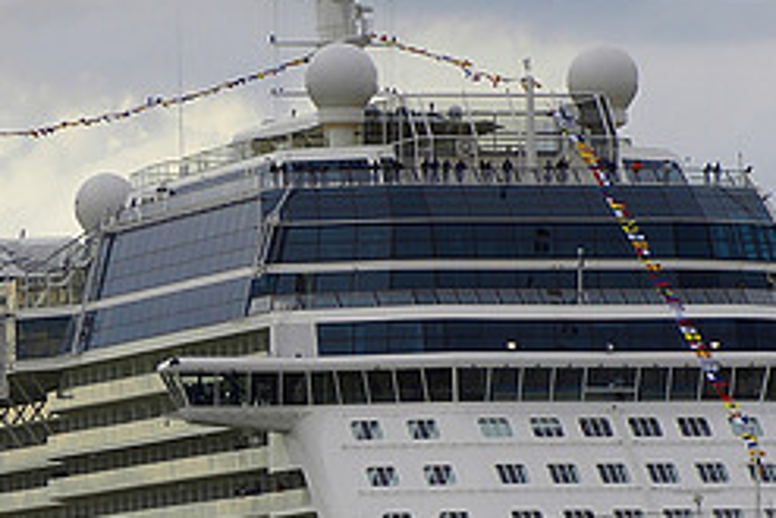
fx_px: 10248
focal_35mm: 475
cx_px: 258
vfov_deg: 2.9
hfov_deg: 4.3
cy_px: 540
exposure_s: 1/500
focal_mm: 135
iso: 200
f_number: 5.6
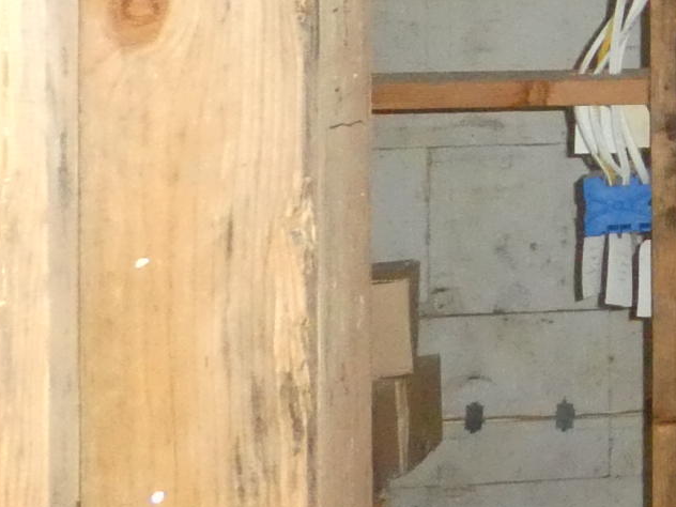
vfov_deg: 12.6
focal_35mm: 114
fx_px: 2226
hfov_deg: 13.3
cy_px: -141
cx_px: 1571
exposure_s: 1/60
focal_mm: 4.3
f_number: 3.3
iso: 1000
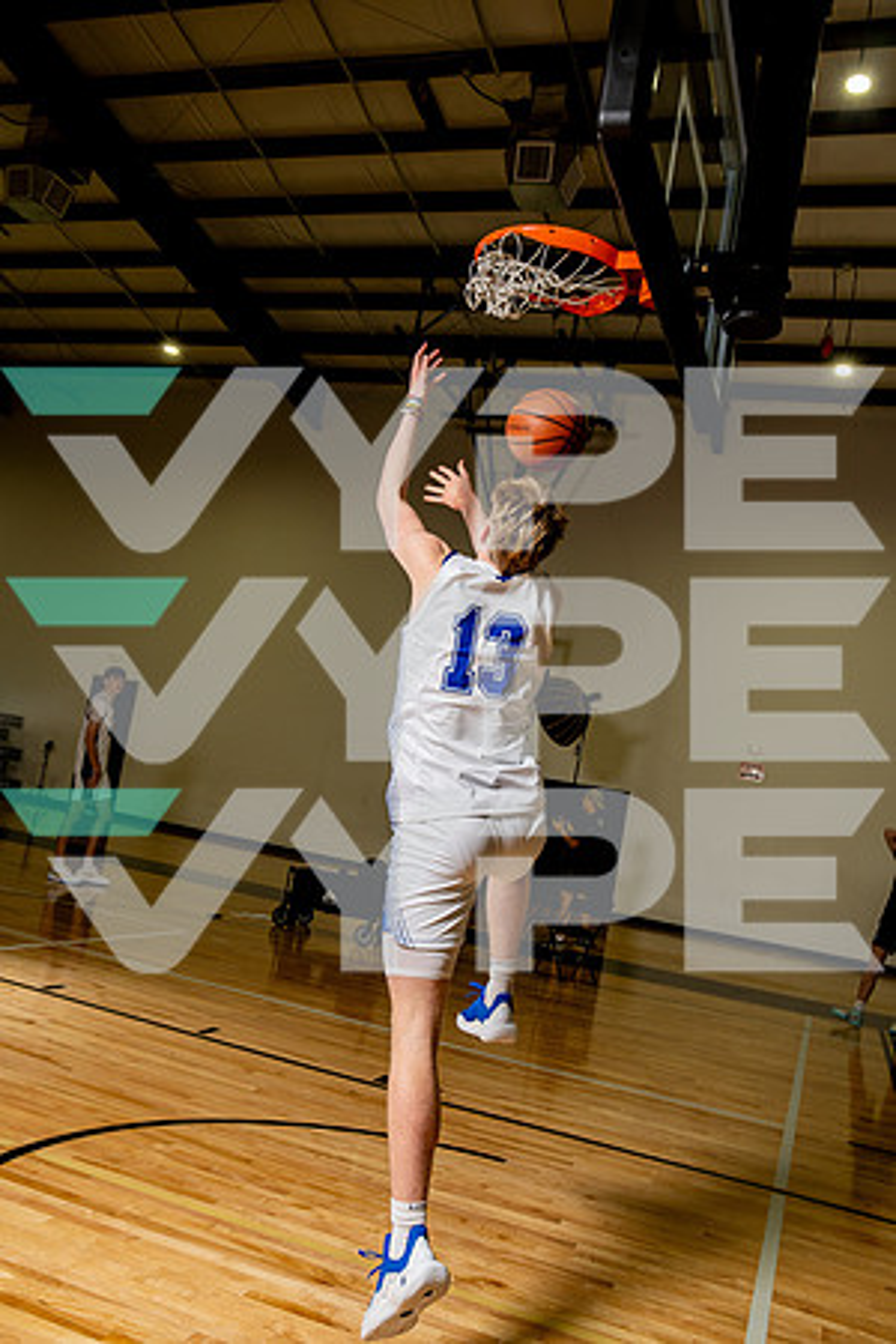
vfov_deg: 61.9
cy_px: 672
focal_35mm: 30
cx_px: 448
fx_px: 1120
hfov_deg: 43.6
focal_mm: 30
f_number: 8
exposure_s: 1/250
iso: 250
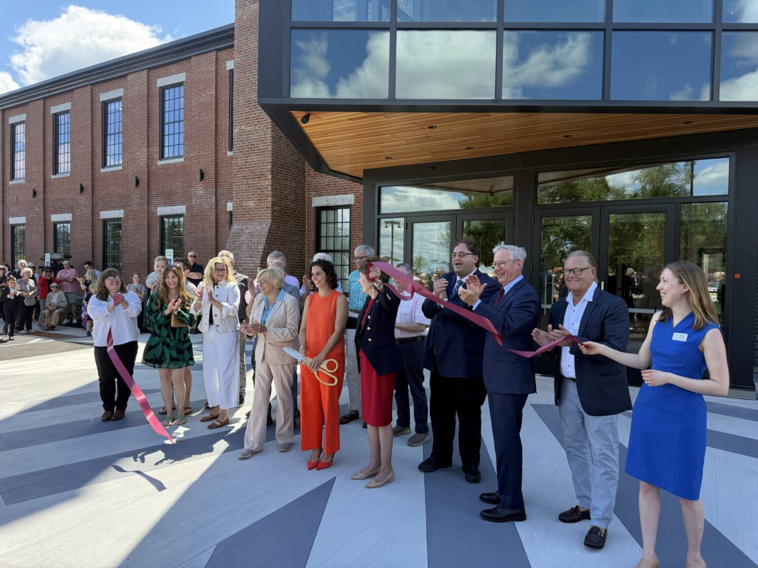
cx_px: 379
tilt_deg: -0.3
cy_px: 284
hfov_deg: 71.6
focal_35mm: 24
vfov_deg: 56.8
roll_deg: -1.1
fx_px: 526
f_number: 1.78
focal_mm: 6.76
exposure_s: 1/1075
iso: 100
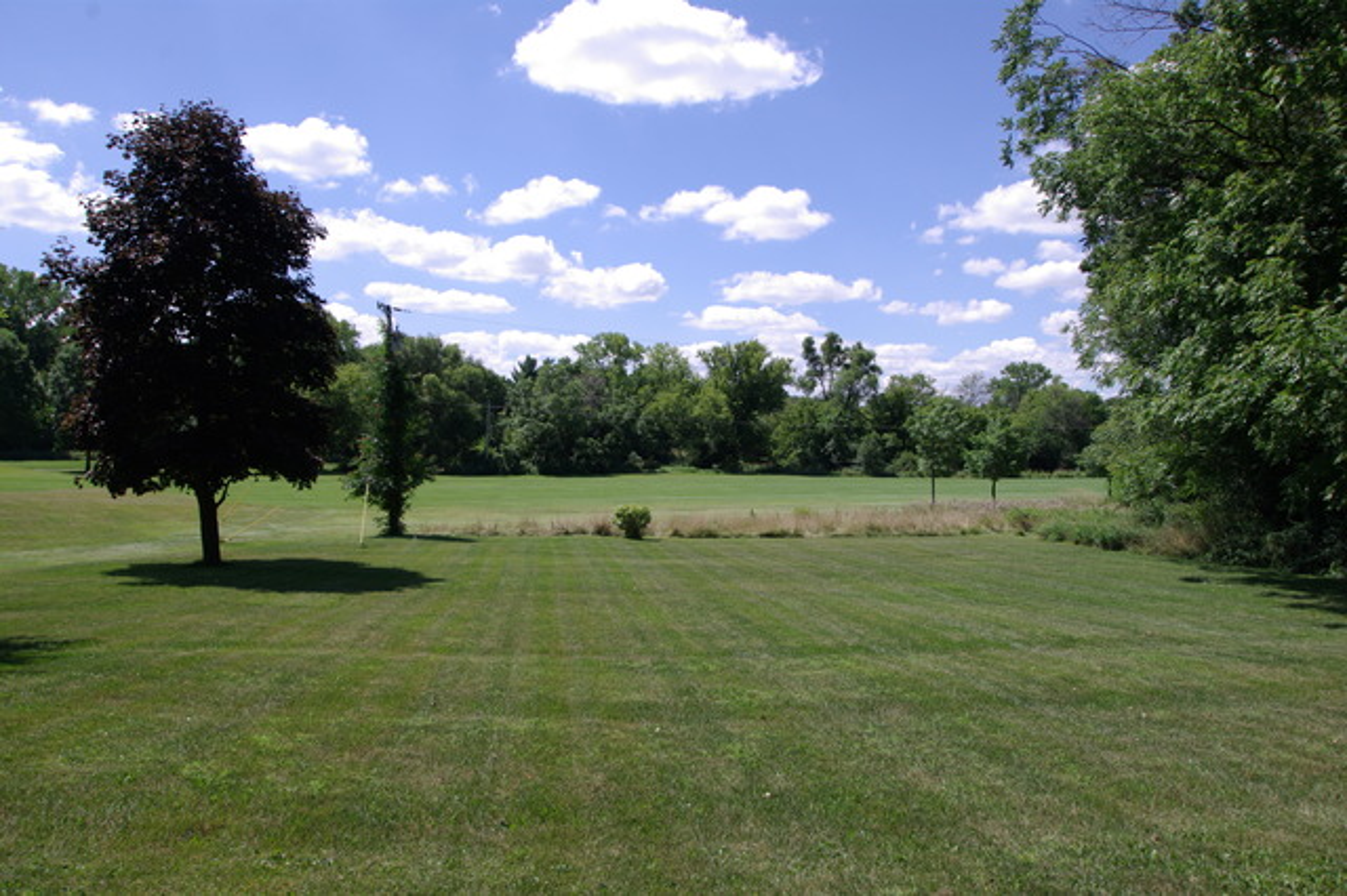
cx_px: 674
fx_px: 1010
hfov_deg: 67.4
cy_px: 448
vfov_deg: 47.9
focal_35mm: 27
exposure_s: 1/180
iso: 100
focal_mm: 17.5
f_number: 8
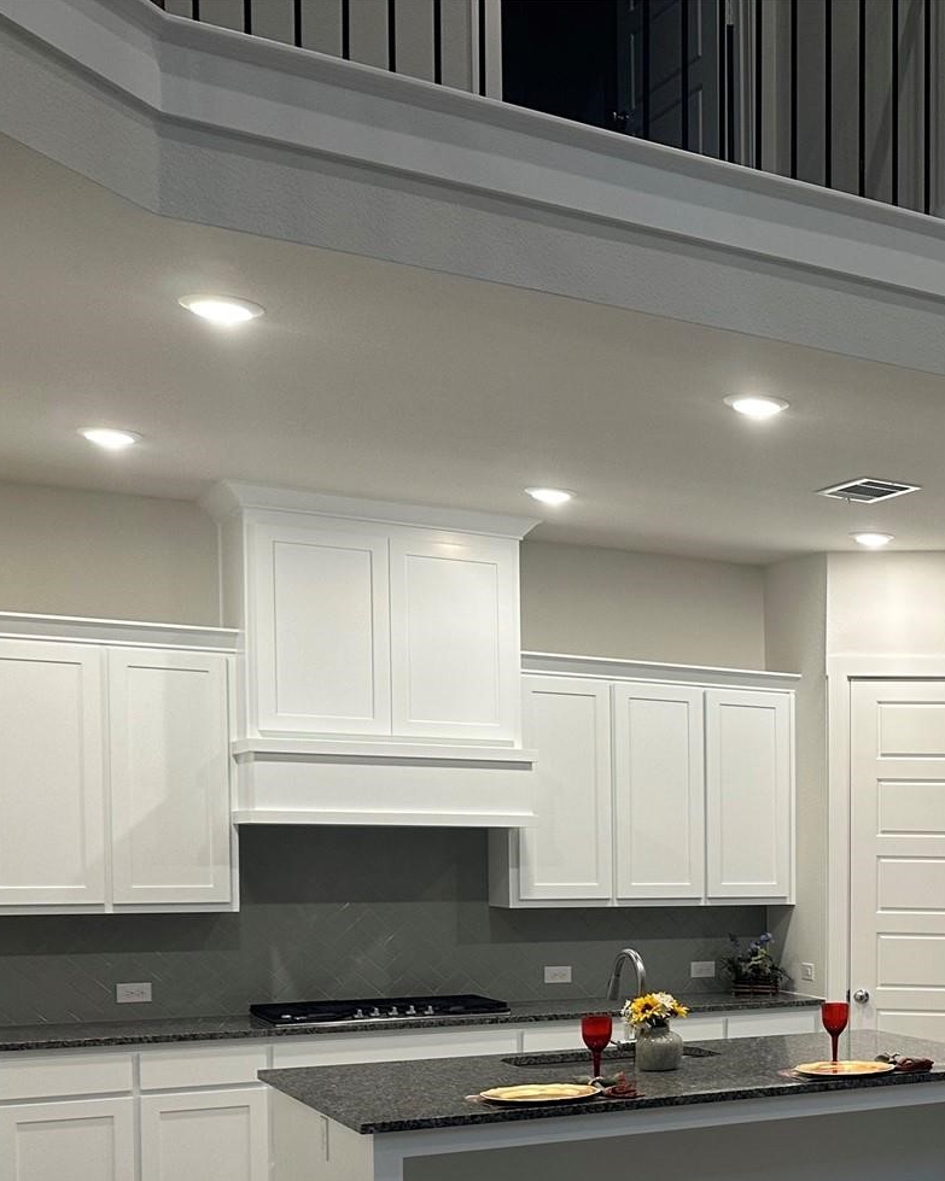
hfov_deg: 27.1
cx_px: 1147
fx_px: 1713
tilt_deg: -3.3
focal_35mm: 49
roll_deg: -0.1
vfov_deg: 36.9
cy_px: 922
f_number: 1.78
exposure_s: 1/60
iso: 125
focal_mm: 6.86
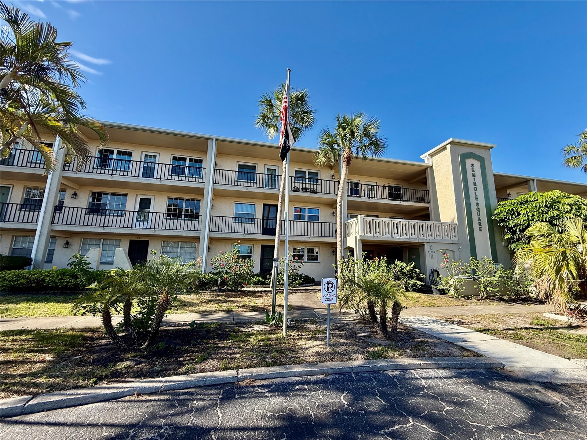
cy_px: 220
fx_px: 237
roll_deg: -1.1
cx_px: 294
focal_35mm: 14
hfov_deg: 102.1
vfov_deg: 85.7
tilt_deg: +11.1
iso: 64
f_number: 2.2
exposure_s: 1/789
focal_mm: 2.22
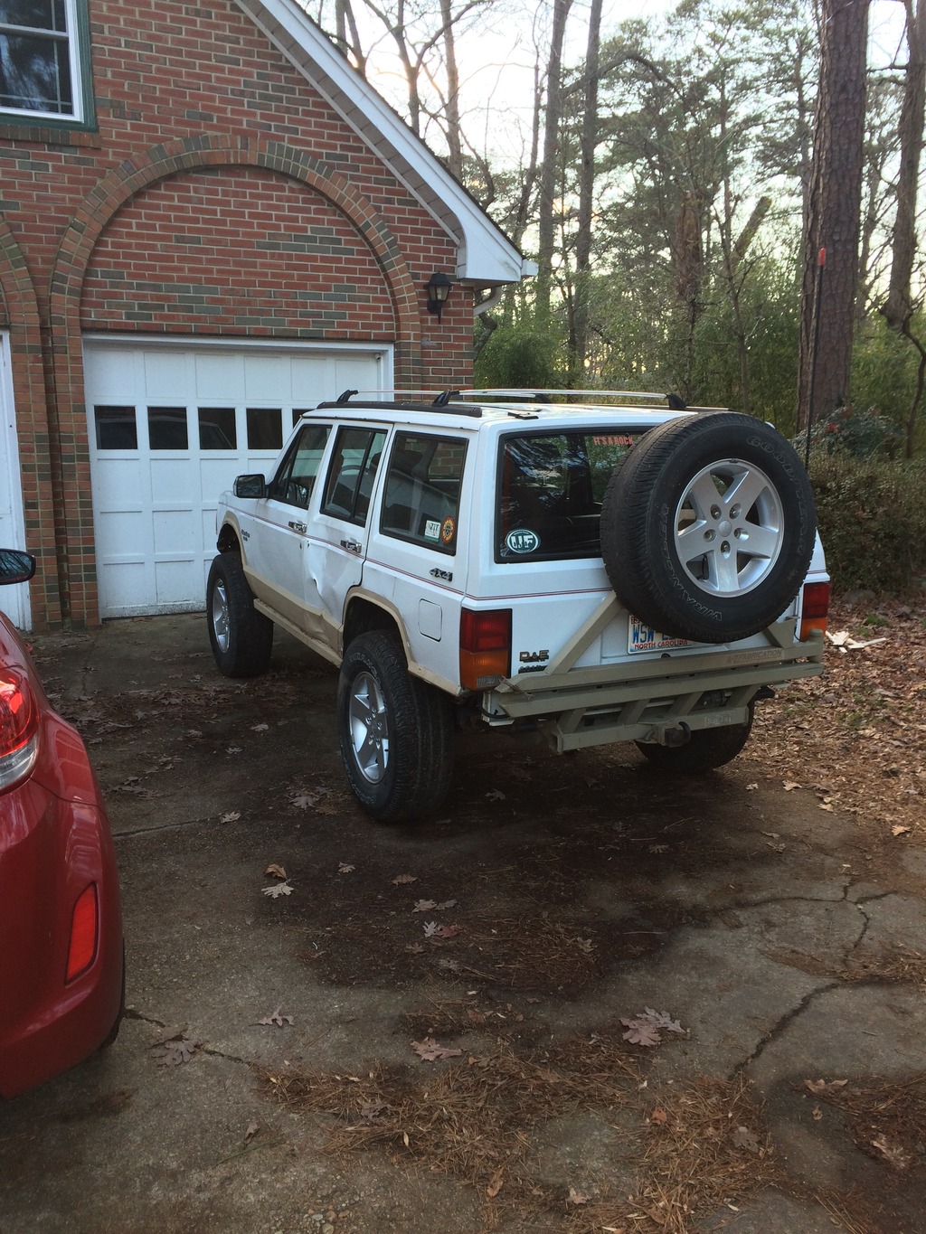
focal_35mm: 29
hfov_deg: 48.2
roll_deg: +1.8
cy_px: 617
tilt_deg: -11.1
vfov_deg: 61.7
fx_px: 1034
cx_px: 463
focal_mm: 4.15
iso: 40
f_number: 2.2
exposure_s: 1/60
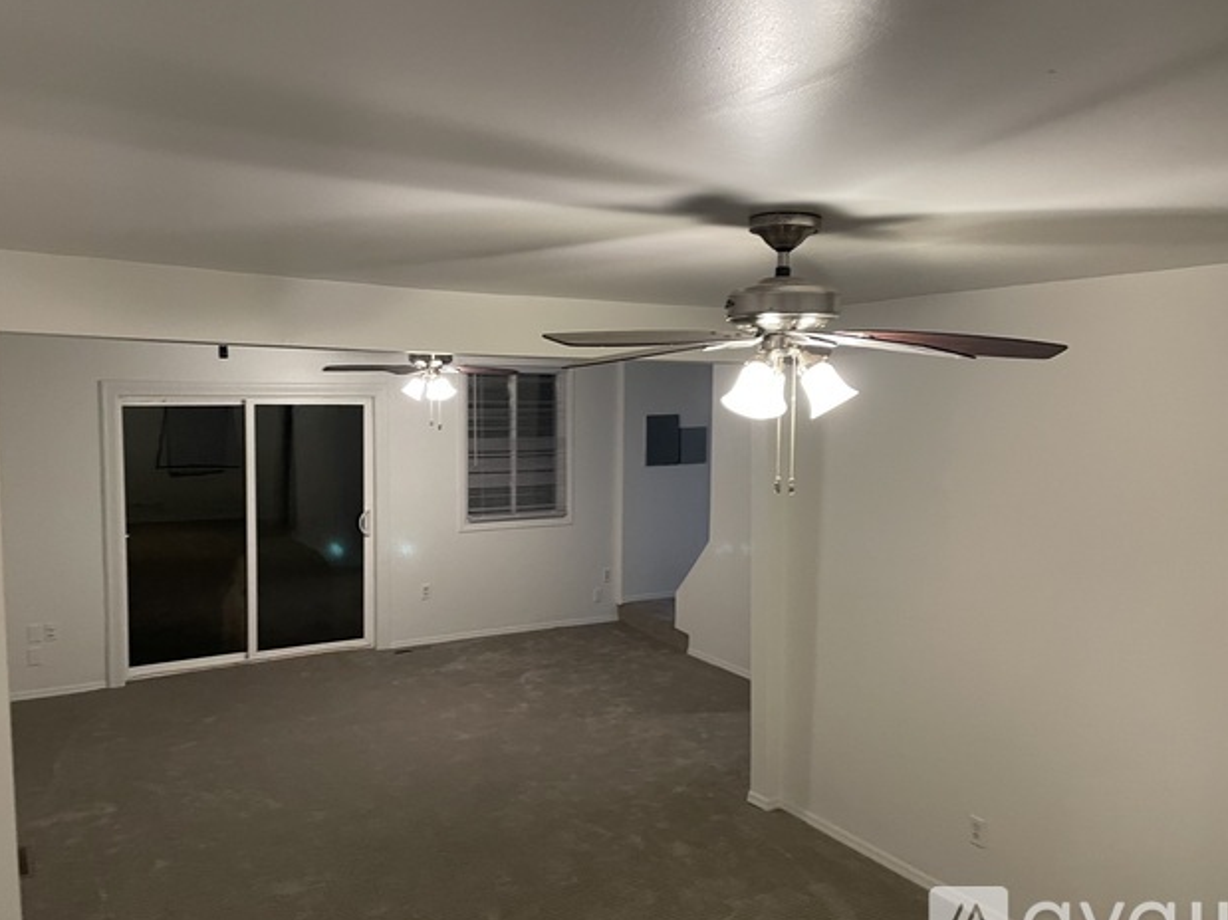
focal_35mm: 28
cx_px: 588
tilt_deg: -5.6
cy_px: 470
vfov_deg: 49.7
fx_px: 993
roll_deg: +0.4
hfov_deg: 63.4
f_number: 1.6
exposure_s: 1/60
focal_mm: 4.2
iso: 320
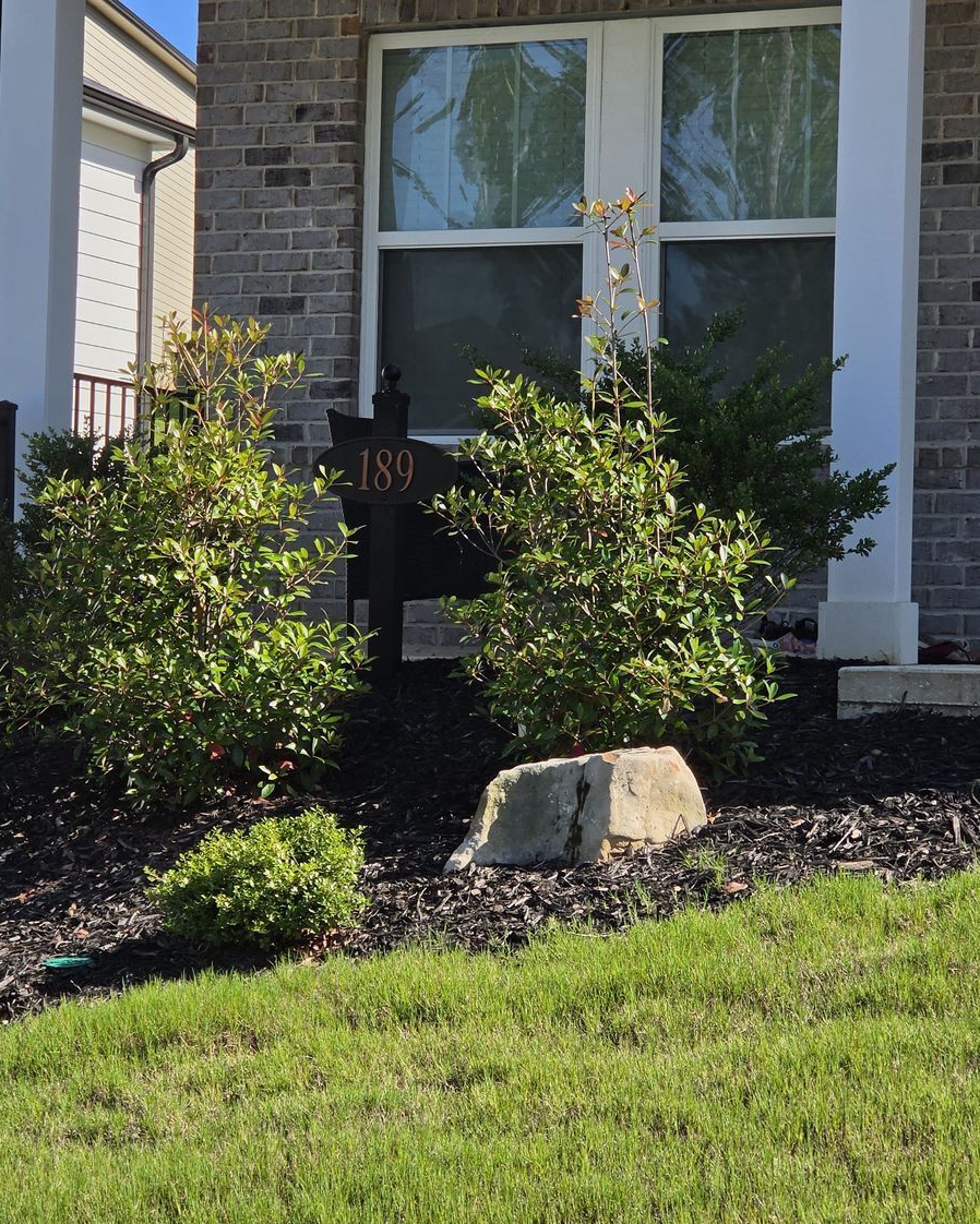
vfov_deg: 21.3
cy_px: 613
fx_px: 3262
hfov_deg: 17.1
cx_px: 414
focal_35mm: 90
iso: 25
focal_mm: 7
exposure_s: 1/1258
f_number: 2.4
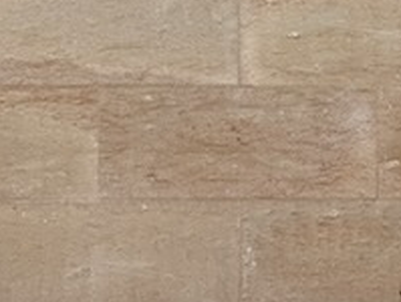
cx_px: 512
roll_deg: +0.3
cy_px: 244
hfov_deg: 22.7
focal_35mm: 77
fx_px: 894
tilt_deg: +1.9
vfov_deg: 19.0
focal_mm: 6.76
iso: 80
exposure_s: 1/1122
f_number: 1.78
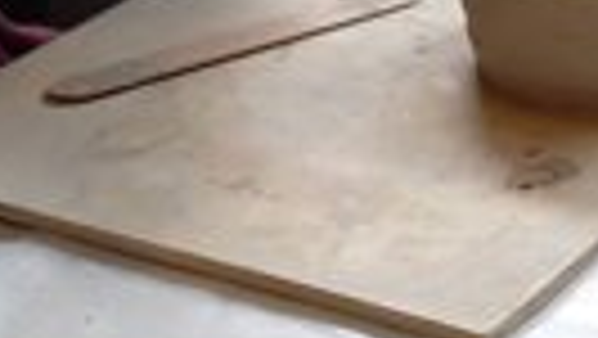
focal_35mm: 132
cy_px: 268
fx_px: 2094
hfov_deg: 15.0
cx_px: 922
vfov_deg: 9.2
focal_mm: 4.65
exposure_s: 1/100
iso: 100
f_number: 1.8
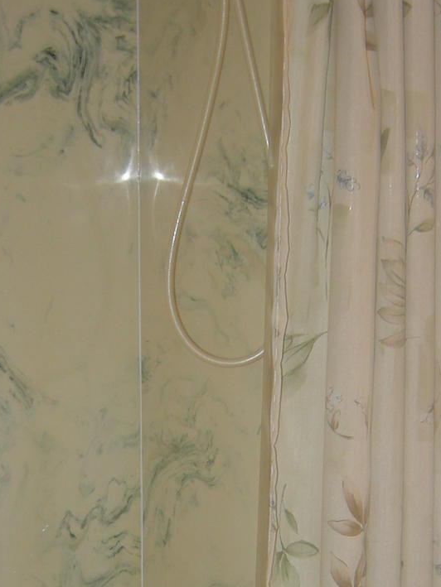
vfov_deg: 23.8
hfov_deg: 18.6
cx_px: 153
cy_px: 561
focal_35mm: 79
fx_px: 1342
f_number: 2.8
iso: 64
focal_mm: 4.7
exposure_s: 1/30.6
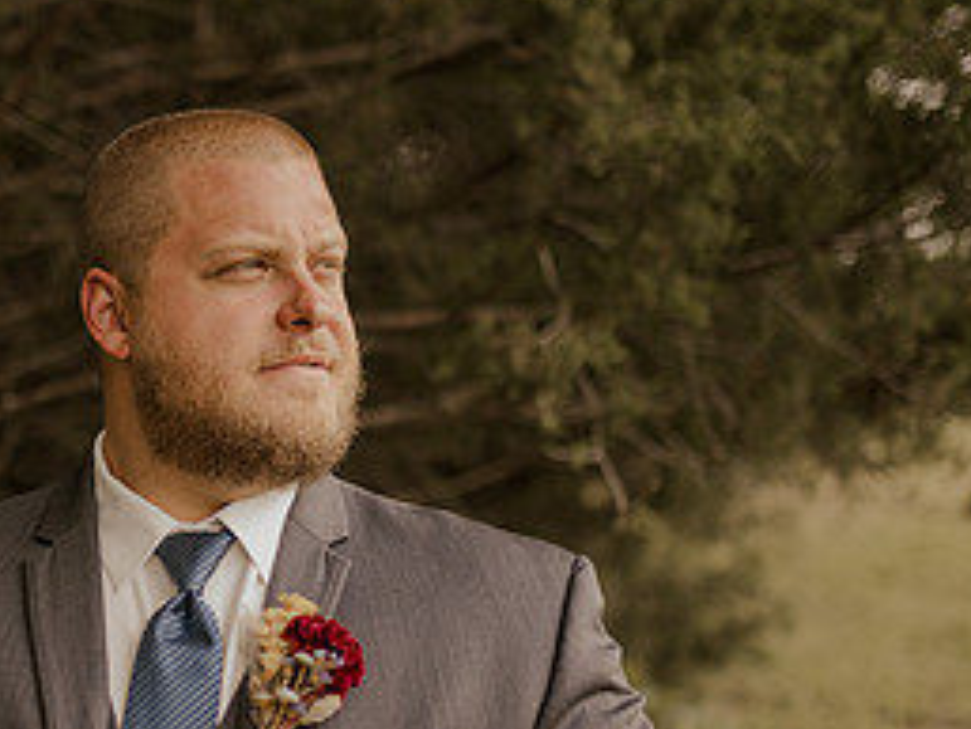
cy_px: 553
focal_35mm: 76
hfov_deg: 25.3
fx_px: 2133
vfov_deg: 19.3
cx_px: 238
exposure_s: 1/400
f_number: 1.6
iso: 64
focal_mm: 35
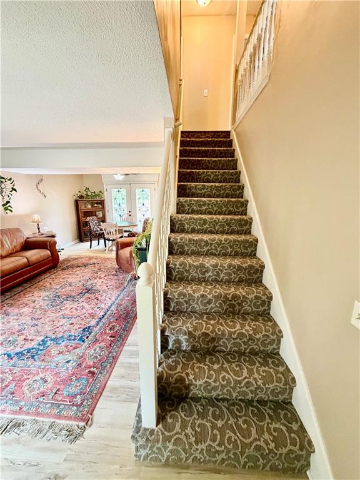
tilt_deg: -12.6
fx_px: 194
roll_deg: -0.9
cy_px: 240
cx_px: 180
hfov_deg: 85.7
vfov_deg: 102.1
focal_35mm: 14
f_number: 2.2
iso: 640
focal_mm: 2.22
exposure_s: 1/60
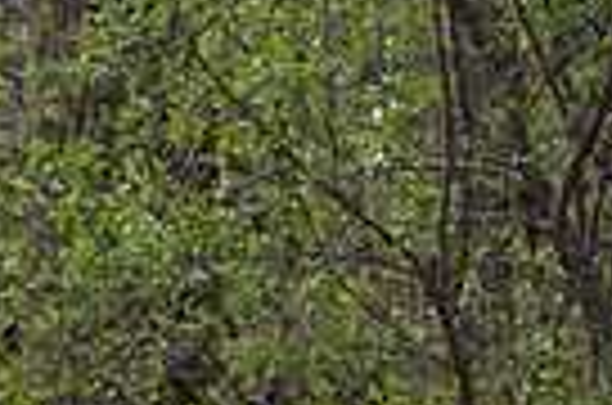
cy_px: 890
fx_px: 21794
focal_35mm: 1285
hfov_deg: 1.6
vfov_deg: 1.1
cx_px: -20
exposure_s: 1/640
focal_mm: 132
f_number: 5.4
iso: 200
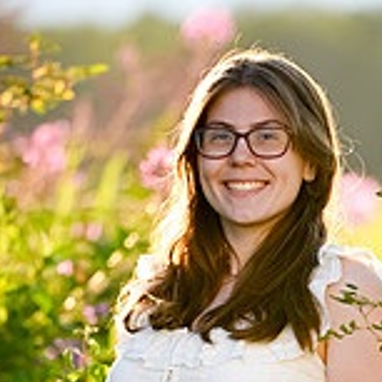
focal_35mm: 451
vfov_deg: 3.9
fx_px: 5631
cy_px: 382
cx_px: 277
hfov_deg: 3.9
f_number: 2.8
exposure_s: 1/1000
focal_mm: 180
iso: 250
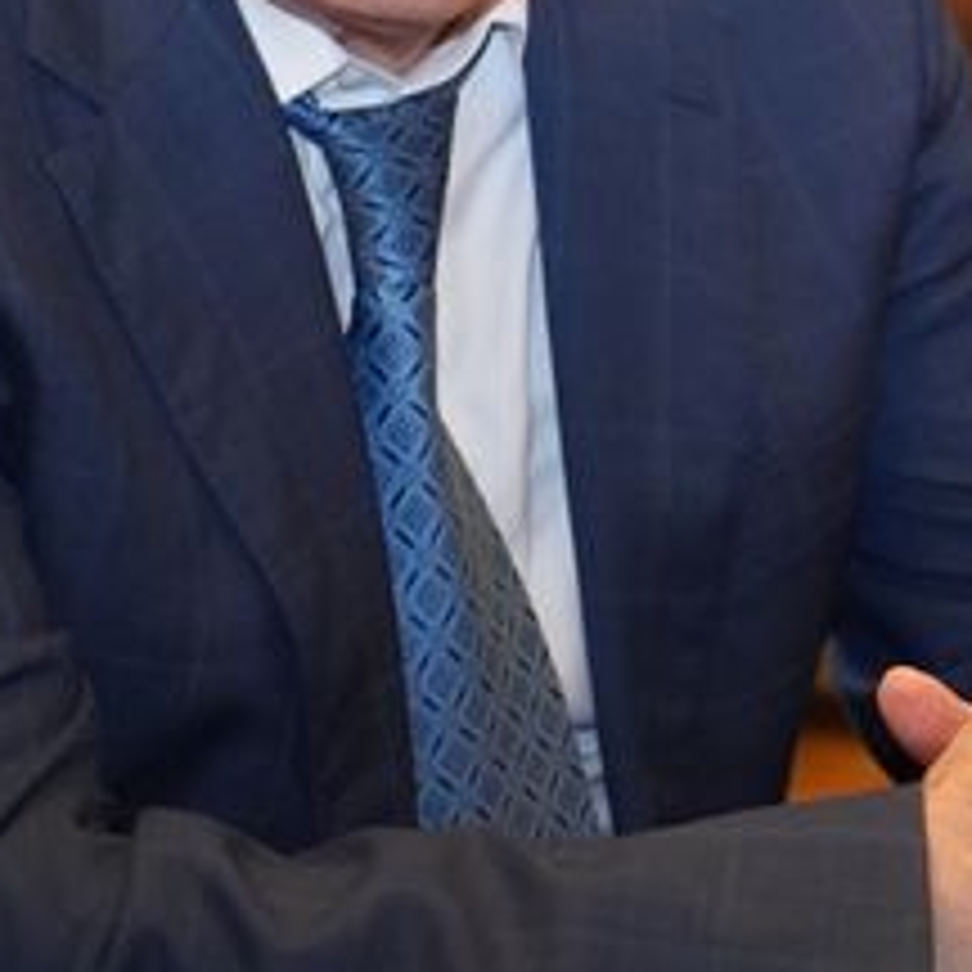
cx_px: 1102
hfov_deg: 8.2
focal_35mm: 213
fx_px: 6753
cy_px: 164
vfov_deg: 8.2
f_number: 4
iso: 3200
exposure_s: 1/160
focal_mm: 45
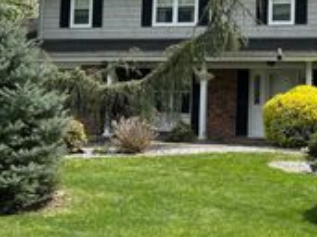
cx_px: 241
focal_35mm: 76
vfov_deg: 19.1
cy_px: 40
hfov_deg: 25.3
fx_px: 695
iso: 50
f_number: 1.5
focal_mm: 5.7
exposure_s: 1/3077
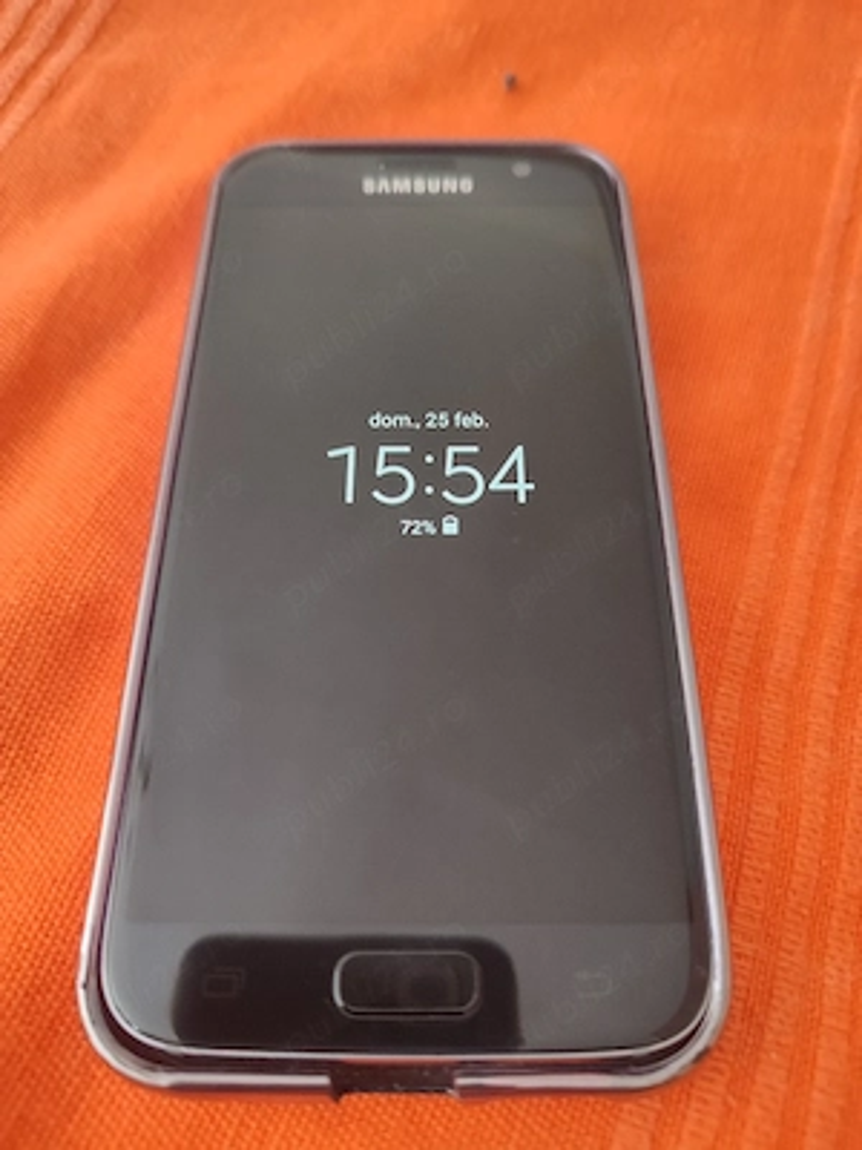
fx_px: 797
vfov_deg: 71.6
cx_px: 431
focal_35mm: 24
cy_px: 575
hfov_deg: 56.8
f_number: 1.89
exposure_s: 1/20
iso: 435
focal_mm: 5.89
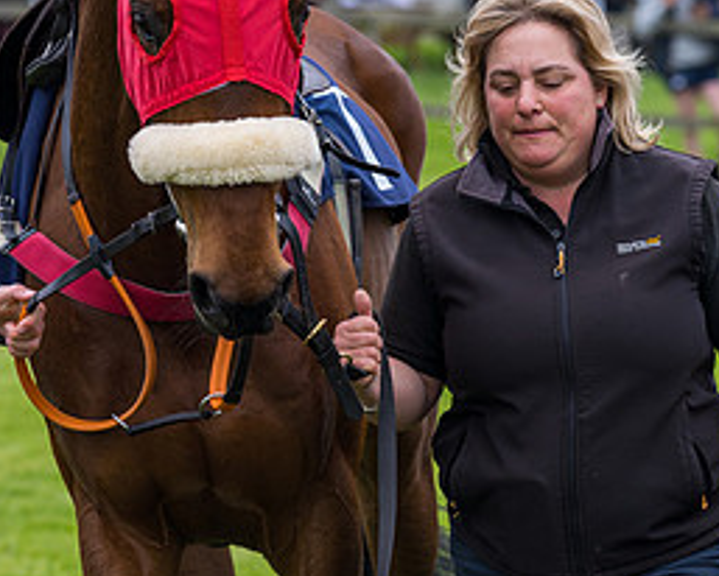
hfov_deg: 5.4
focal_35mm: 361
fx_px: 7688
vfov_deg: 4.3
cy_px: 160
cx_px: 252
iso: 400
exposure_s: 1/640
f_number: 5
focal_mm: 135
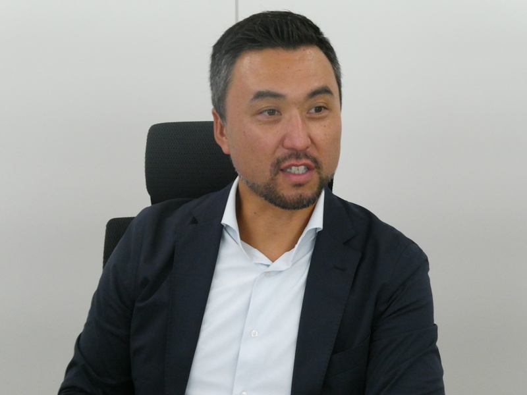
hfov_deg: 26.3
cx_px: 264
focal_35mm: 74
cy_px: 198
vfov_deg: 19.9
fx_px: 1127
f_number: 5
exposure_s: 1/80
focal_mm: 13.2
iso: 1000
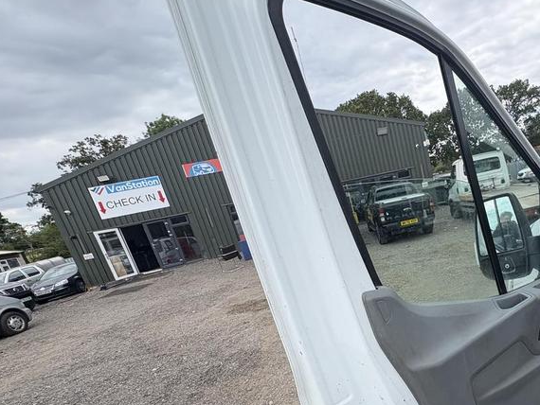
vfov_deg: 59.3
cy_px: 280
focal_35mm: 22
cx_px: 420
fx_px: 343
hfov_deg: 70.0
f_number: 2.2
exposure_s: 1/669
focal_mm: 2.22
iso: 64
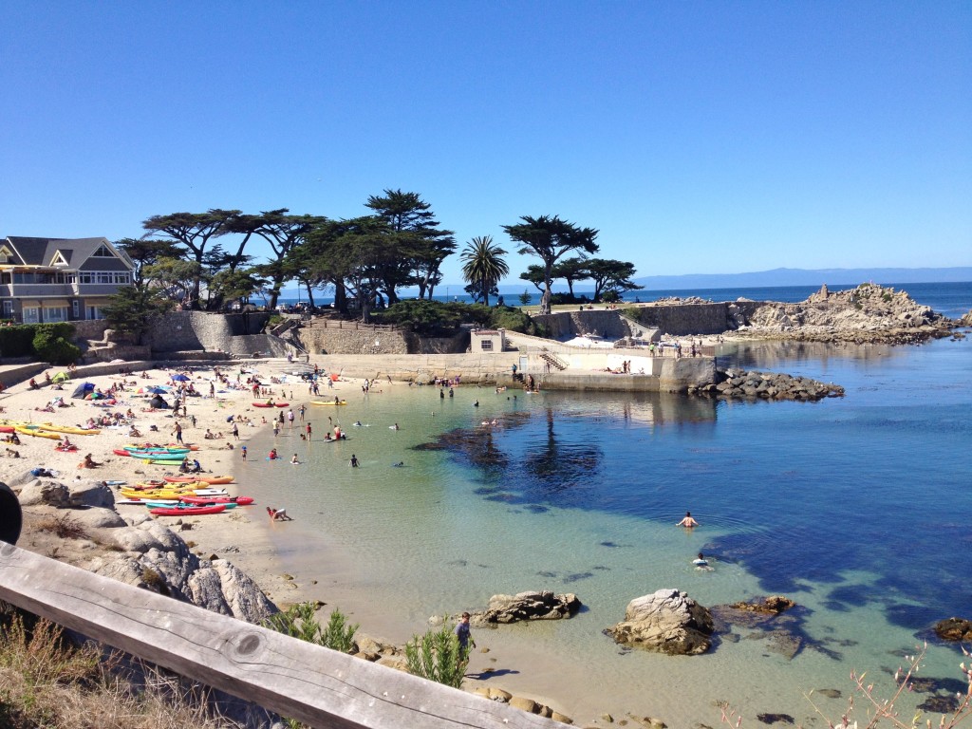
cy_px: 364
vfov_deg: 40.7
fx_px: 983
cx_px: 486
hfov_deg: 52.6
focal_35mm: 35
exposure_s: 1/1623
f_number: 2.4
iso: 50
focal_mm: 4.28
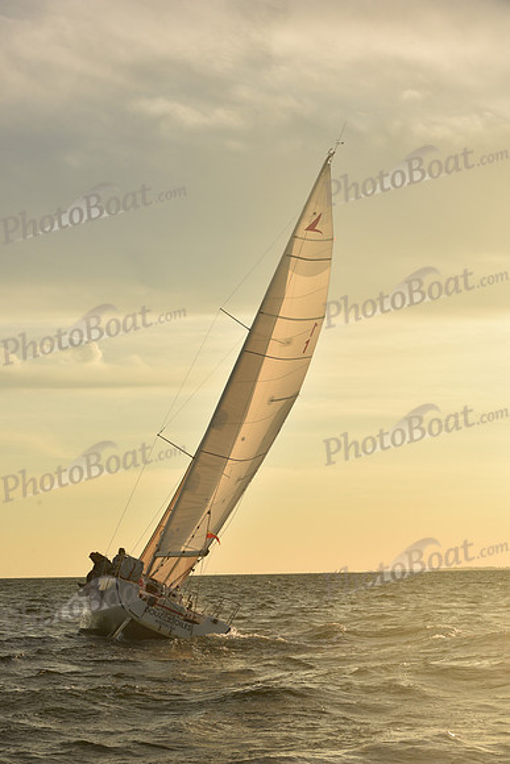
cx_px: 255
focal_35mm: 70
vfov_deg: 28.8
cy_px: 382
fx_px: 1486
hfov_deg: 19.5
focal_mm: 70
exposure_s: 1/640
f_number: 9
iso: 250
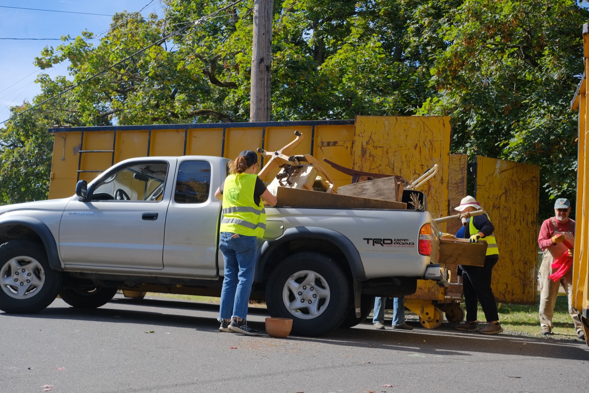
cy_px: 196
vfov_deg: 32.6
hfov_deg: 47.4
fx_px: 671
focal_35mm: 41
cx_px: 294
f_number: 4.5
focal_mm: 27
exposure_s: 1/900
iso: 320
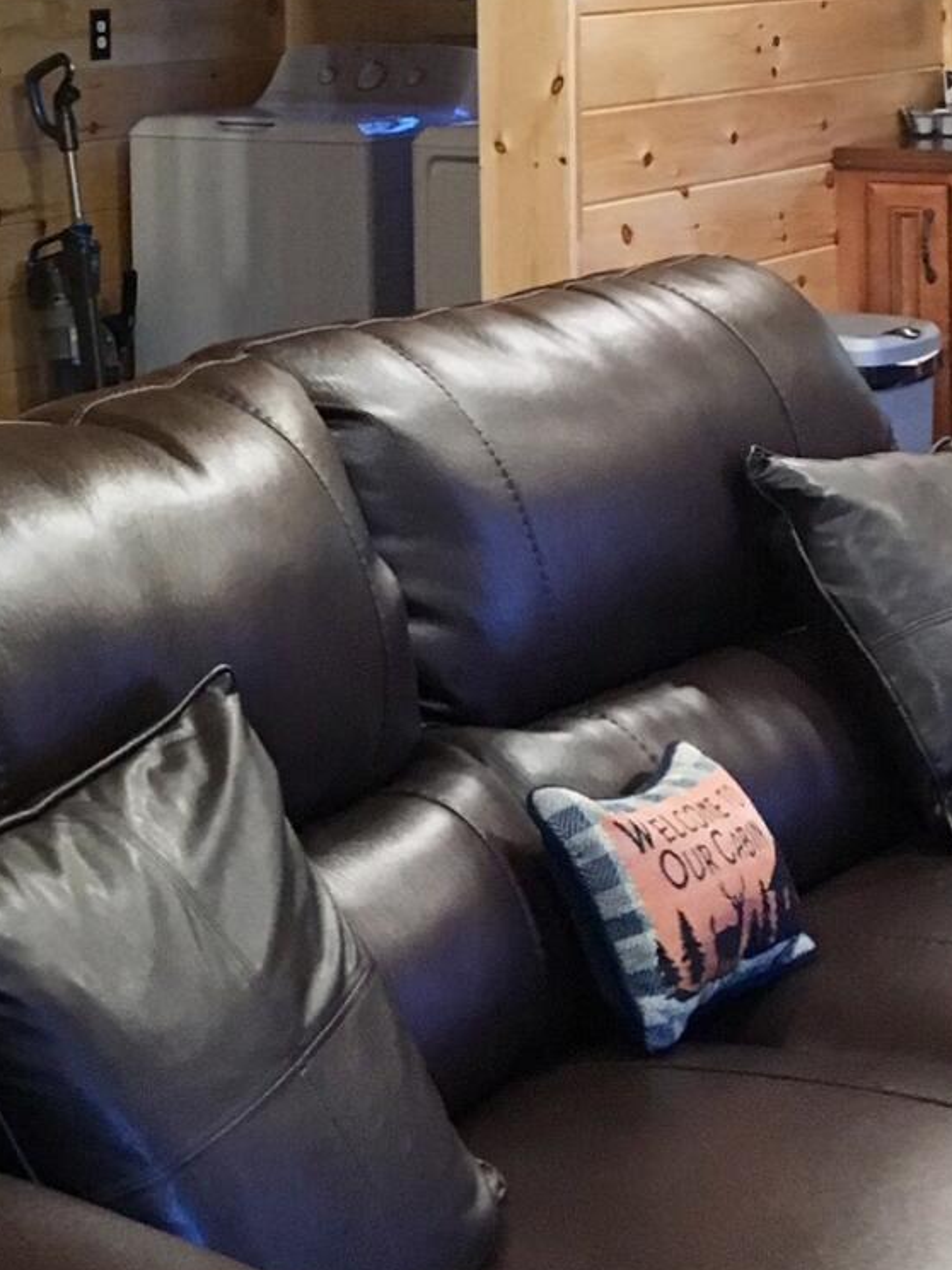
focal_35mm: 78
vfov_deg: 24.0
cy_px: 19
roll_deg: +1.5
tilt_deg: -0.5
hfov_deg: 18.3
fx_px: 2860
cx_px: -68
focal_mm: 4.15
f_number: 2.2
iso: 200
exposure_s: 1/15
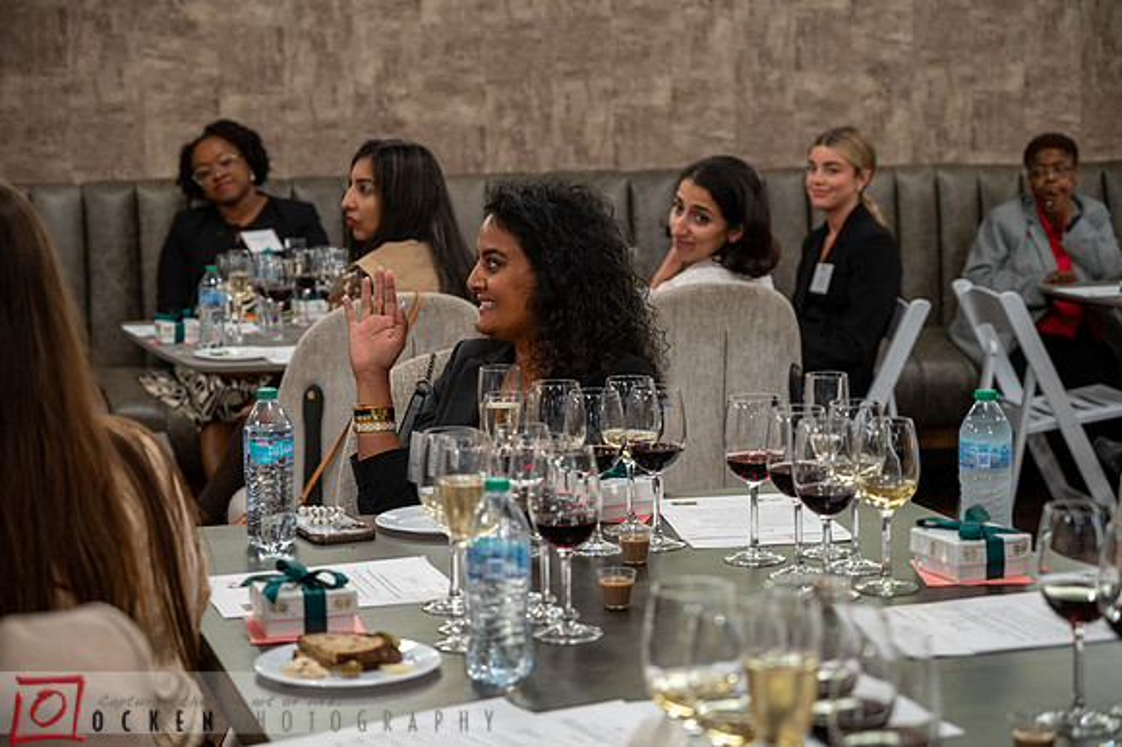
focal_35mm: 70
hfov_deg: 28.9
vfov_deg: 19.4
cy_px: 374
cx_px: 561
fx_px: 2180
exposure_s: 1/80
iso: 2000
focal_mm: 70
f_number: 4
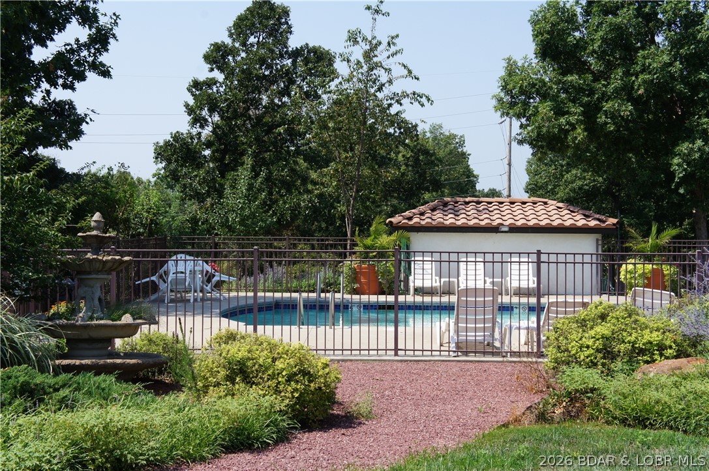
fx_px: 1092
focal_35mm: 56
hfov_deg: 36.0
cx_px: 354
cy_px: 236
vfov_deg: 24.4
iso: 200
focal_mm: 37
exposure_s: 1/160
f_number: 13
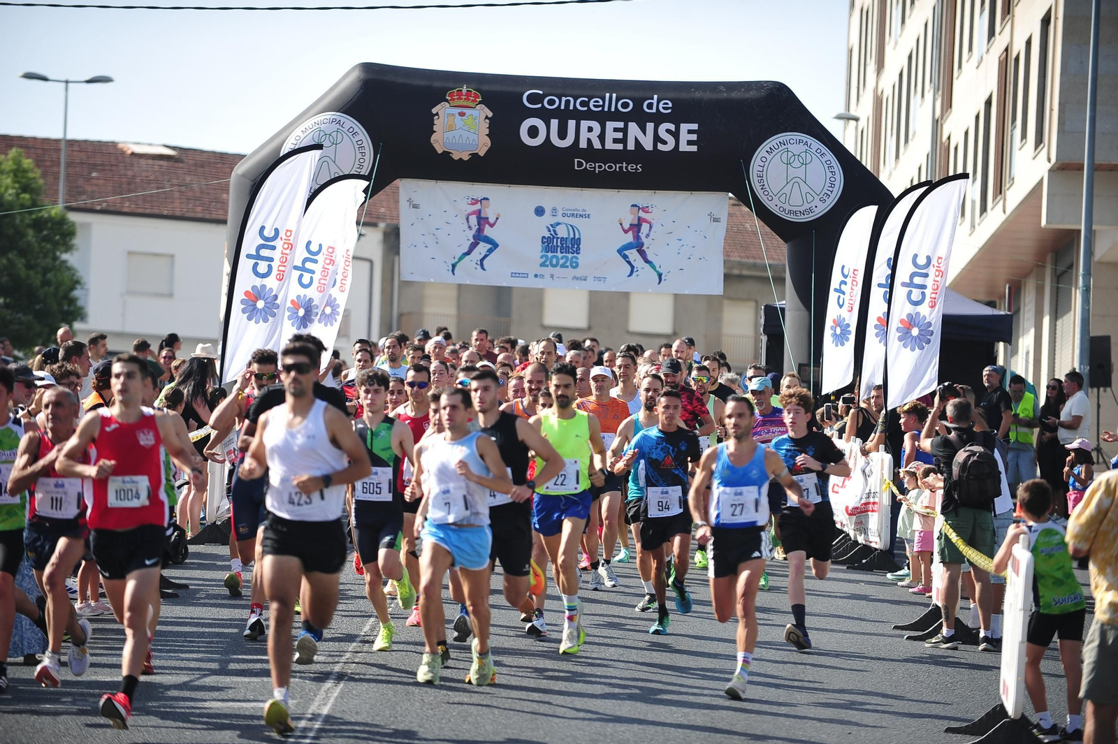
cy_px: 372
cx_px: 559
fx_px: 5276
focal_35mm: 170
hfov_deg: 12.1
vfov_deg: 8.1
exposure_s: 1/1000
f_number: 3.2
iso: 160
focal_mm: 170
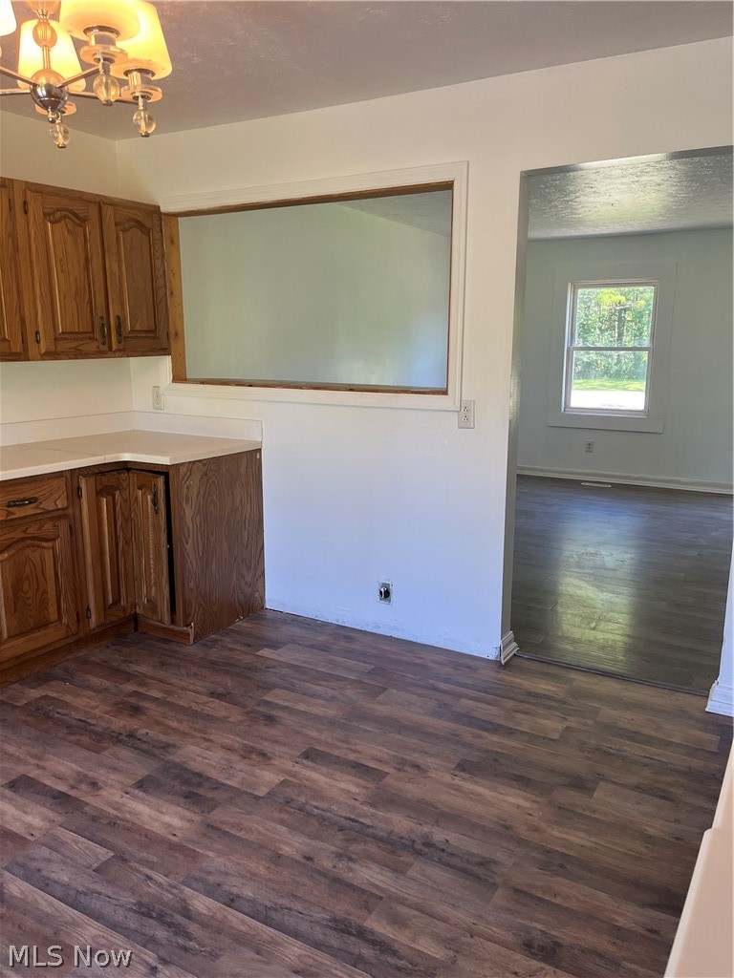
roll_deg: -1.1
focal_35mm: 26
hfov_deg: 53.1
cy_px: 489
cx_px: 367
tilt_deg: -13.1
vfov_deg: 67.3
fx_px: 735
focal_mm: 5.1
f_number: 1.6
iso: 100
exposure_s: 1/122
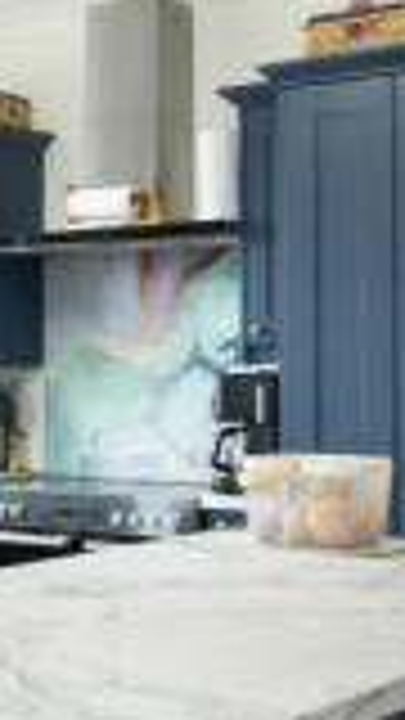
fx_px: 1394
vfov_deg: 29.0
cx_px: -328
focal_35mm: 73
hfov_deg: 14.5
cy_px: 362
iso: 320
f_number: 9
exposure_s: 1/4
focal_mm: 11.5
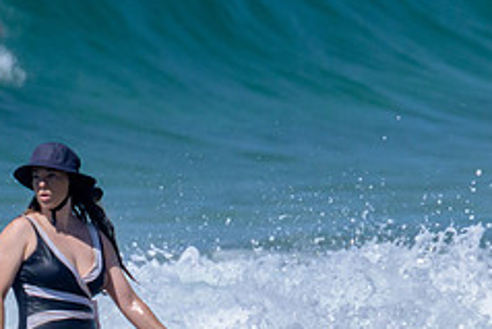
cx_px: -39
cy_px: 321
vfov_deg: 0.5
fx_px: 36278
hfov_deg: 0.8
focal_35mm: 2653
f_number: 16
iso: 1250
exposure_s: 1/2000
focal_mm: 800
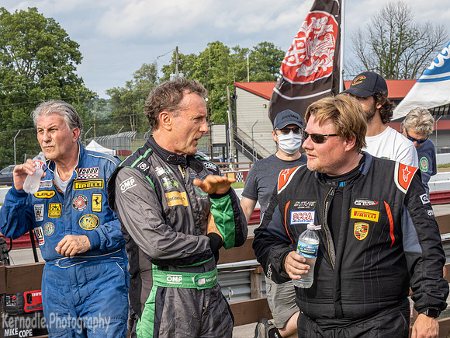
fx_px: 1813
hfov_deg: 14.1
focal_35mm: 139
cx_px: 230
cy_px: 160
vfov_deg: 10.6
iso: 200
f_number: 14
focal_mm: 66
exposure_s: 1/60
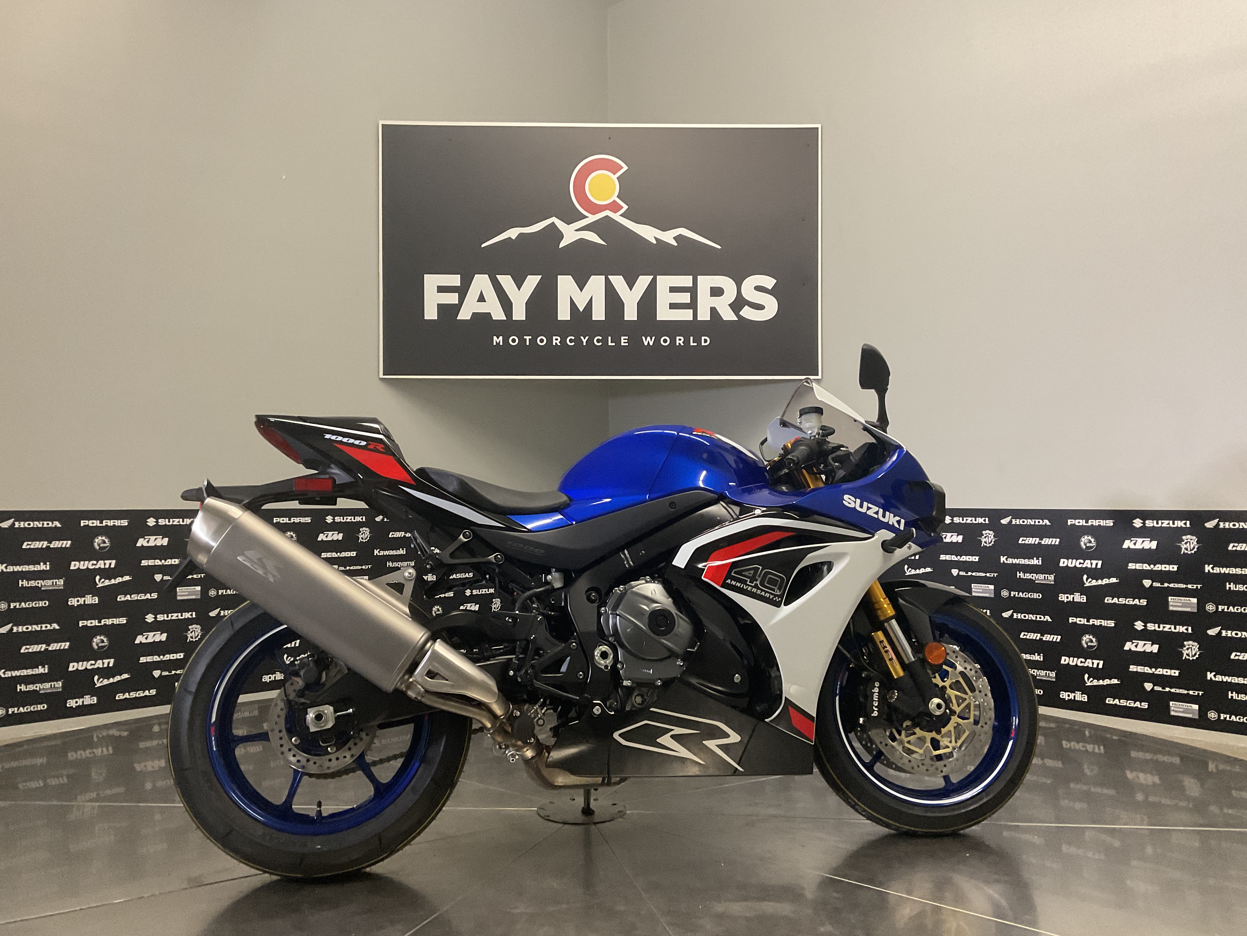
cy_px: 468
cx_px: 624
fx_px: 1045
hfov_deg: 61.7
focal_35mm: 29
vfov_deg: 48.2
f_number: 1.8
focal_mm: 3
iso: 200
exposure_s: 1/60
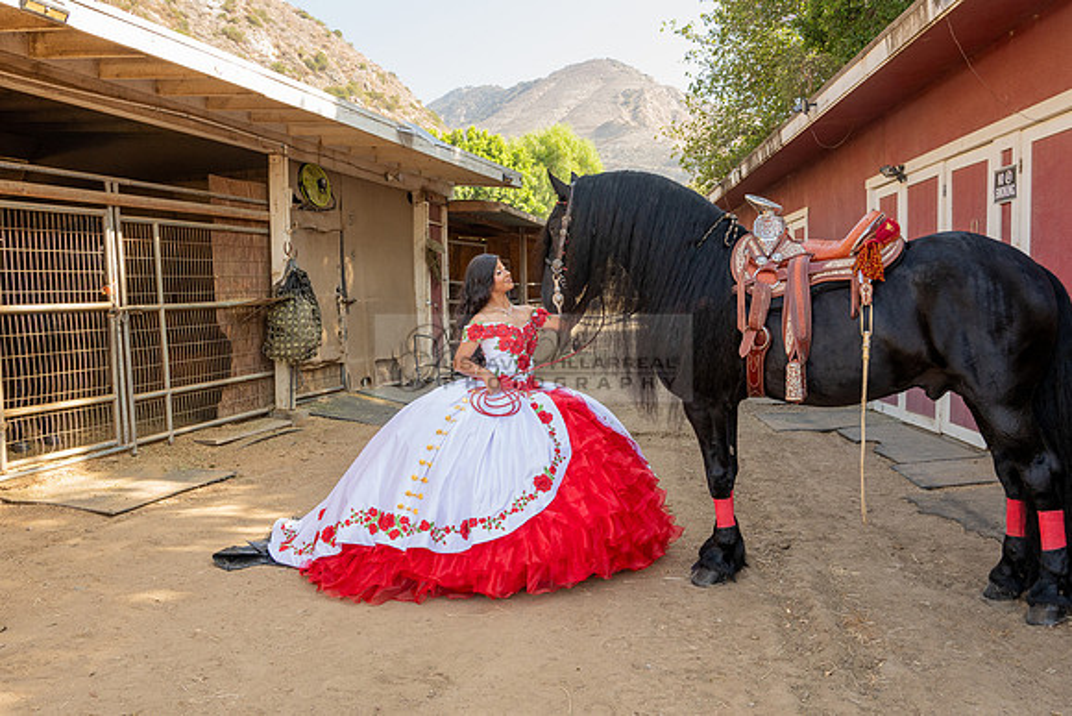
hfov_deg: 60.3
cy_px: 358
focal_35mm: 31
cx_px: 536
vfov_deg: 42.3
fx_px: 923
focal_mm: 31
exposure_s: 1/200
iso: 1000
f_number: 11
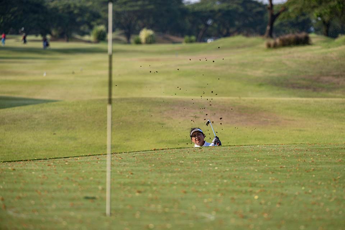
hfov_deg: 10.3
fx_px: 1917
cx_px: 172
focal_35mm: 200
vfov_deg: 6.9
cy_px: 115
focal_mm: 200
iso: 360
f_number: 4
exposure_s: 1/2500
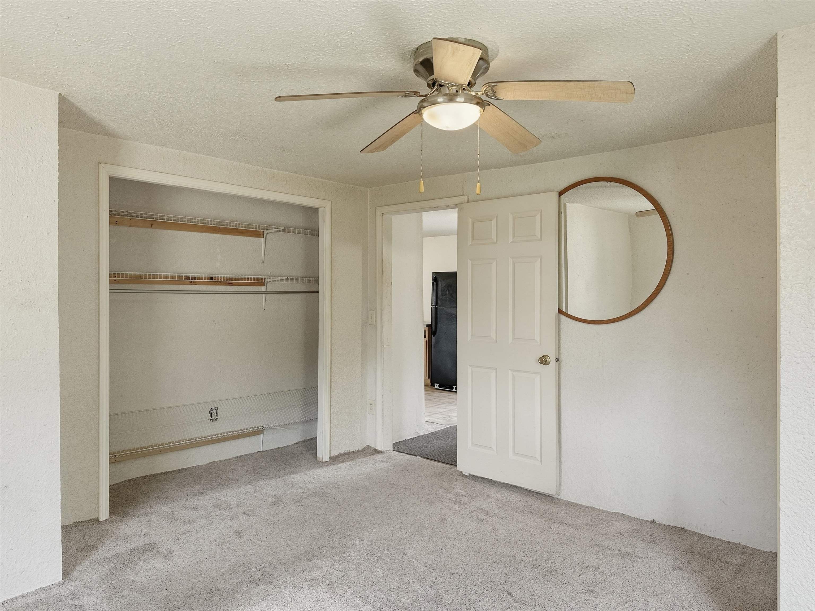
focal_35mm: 24
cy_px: 306
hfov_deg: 71.6
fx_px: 565
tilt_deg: -0.6
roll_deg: +0.9
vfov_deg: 56.8
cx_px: 408
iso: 160
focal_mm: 6.9
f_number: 1.8
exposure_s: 1/60
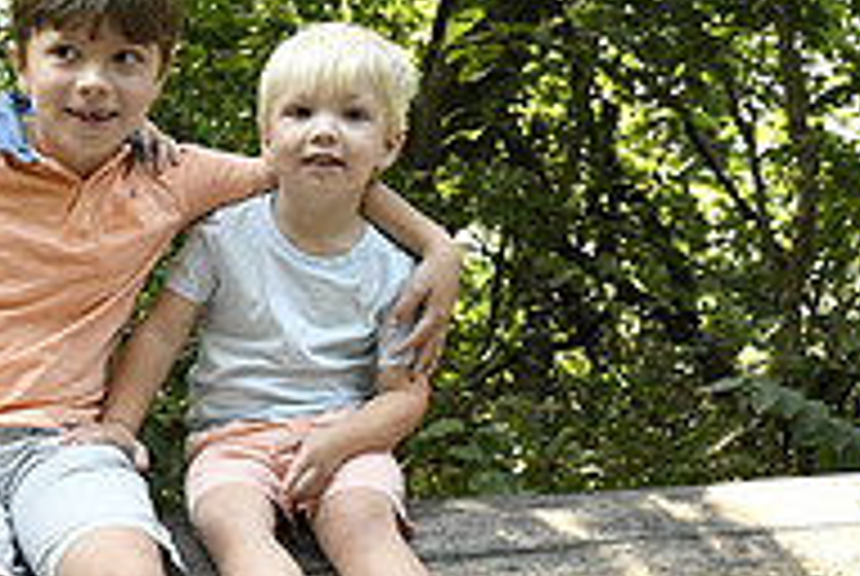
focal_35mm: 94
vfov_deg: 14.4
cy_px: 529
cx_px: -216
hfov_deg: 20.1
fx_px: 2249
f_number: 8
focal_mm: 31
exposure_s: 1/250
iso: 6400
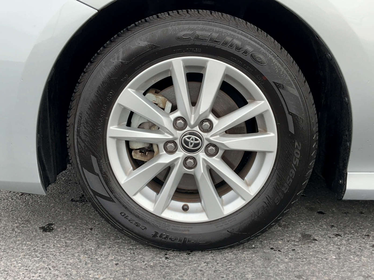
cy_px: 140
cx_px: 187
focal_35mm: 30
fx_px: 324
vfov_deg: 46.8
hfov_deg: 60.0
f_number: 1.8
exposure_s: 1/331
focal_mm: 3
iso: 25
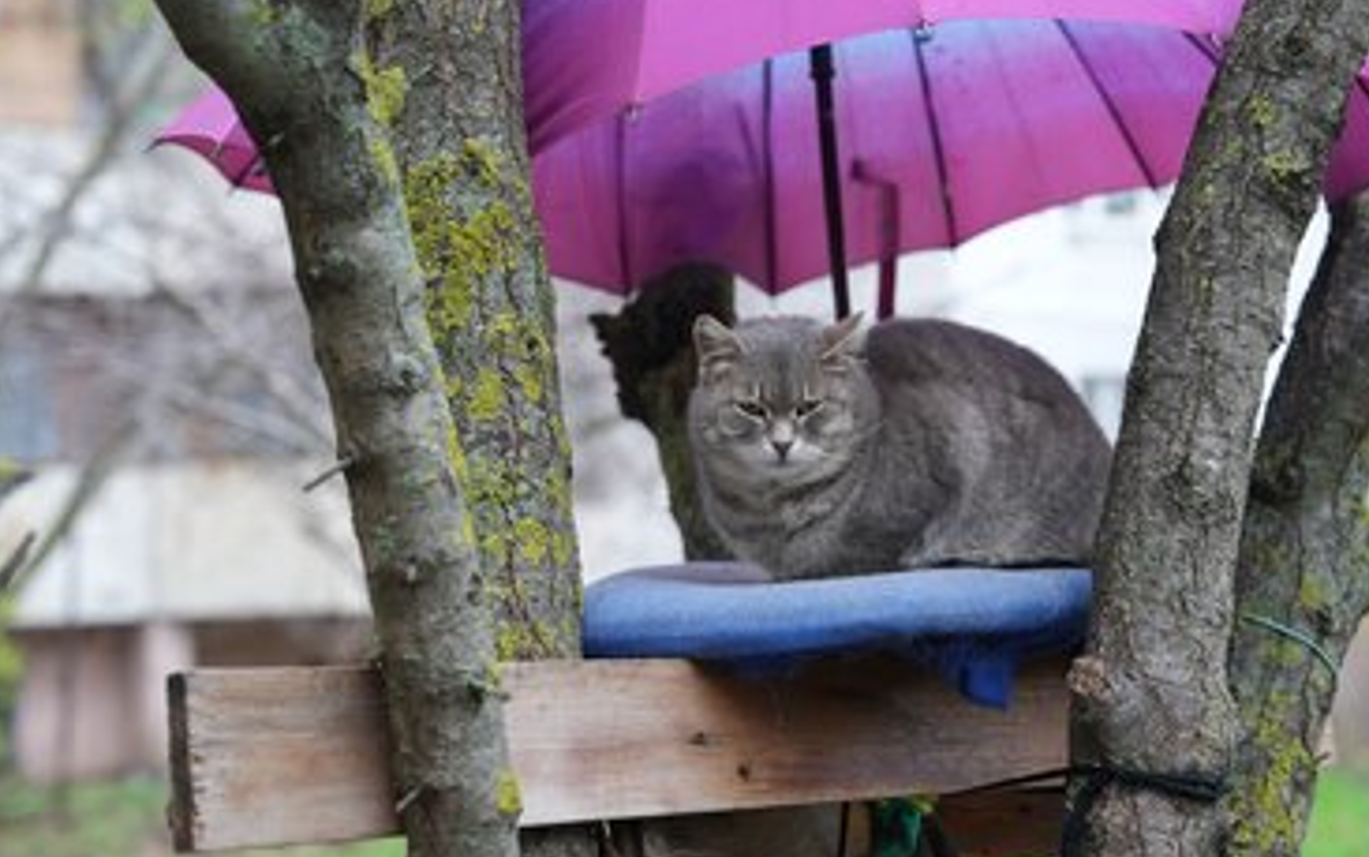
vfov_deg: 16.7
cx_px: 733
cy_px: 414
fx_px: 2911
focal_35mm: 78
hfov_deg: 26.5
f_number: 4
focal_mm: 70
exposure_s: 1/160
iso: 1000
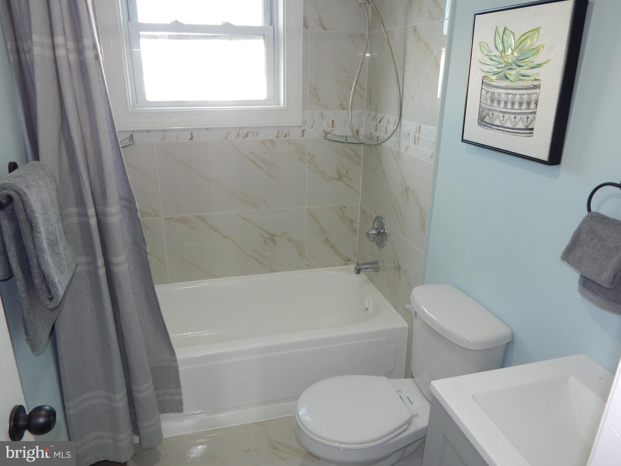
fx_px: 448
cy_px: 233
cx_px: 310
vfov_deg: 54.9
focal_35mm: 25
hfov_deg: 69.4
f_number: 3.1
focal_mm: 4.5
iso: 125
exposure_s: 1/40
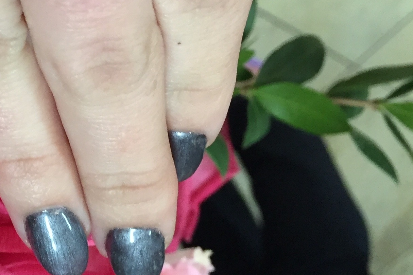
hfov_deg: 22.3
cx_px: -131
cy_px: 142
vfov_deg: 16.9
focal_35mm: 81
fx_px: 929
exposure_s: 1/30
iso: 125
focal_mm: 4.15
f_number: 2.2
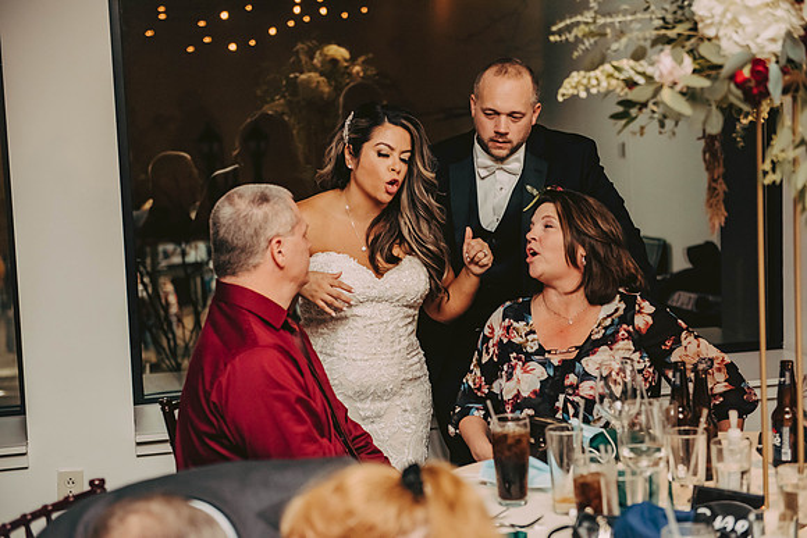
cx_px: 404
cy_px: 269
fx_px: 1390
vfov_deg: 21.9
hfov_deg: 32.4
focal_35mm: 62
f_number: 3.2
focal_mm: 62
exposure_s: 1/200
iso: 2000
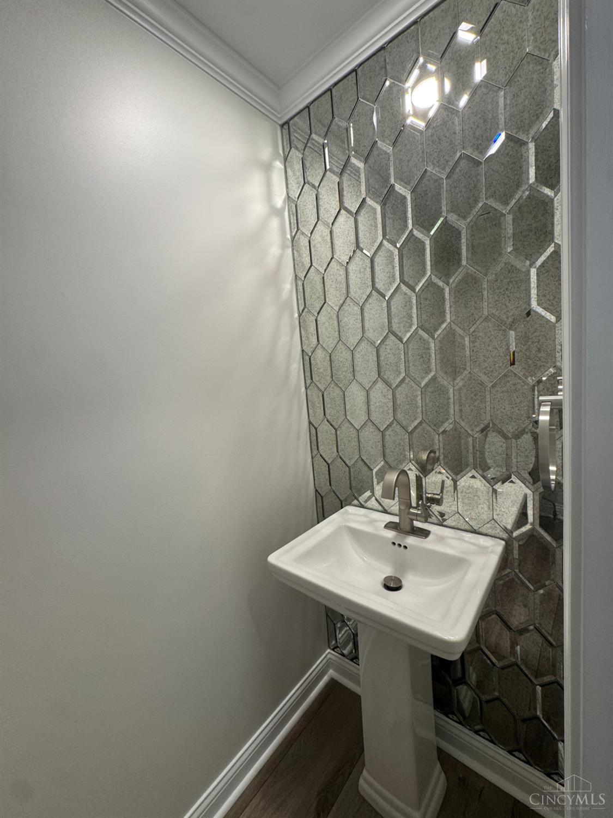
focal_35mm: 14
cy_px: 409
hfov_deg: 85.7
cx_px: 306
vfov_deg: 102.1
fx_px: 331
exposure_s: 1/120
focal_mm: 2.22
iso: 160
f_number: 2.2
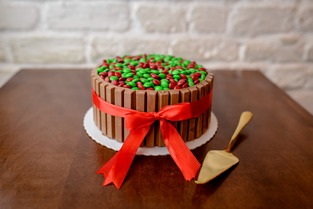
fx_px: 304
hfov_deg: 54.4
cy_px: 104
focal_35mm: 35
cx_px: 156
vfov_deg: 37.9
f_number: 2.8
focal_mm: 35
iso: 500
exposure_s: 1/160
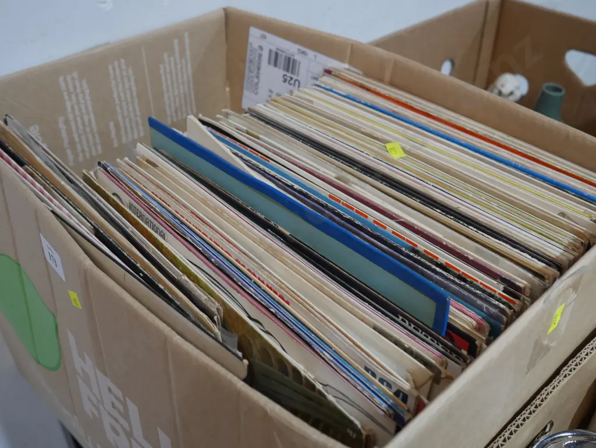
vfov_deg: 36.0
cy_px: 224
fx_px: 689
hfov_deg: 46.8
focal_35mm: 40
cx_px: 298
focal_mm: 20
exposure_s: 1/60
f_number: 4.4
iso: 800
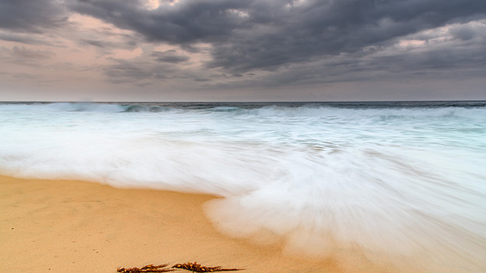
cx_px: 238
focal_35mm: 26
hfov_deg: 71.9
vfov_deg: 44.4
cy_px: 140
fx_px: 335
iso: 31
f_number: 8
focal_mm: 24
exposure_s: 1.6
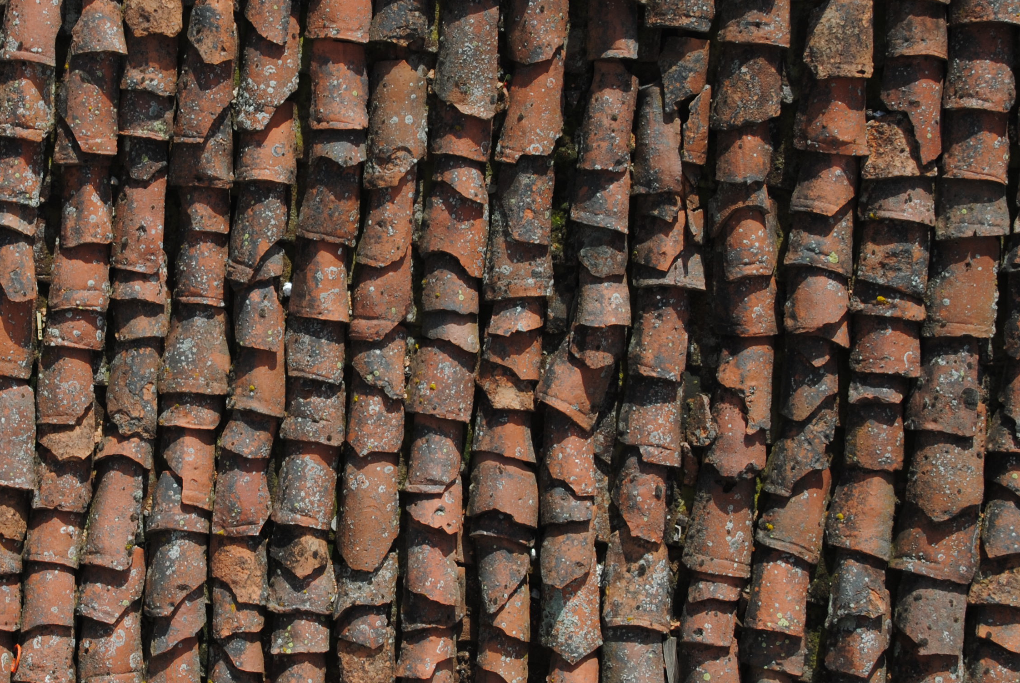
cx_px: 224
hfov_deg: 22.8
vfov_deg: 15.6
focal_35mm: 88
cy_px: 309
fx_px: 2496
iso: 100
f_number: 10
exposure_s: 1/100
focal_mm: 34
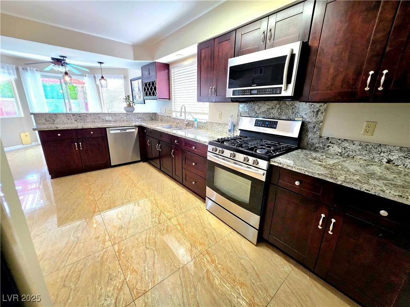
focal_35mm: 13
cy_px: 154
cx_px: 205
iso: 320
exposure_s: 1/120
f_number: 1.9
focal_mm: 2.2
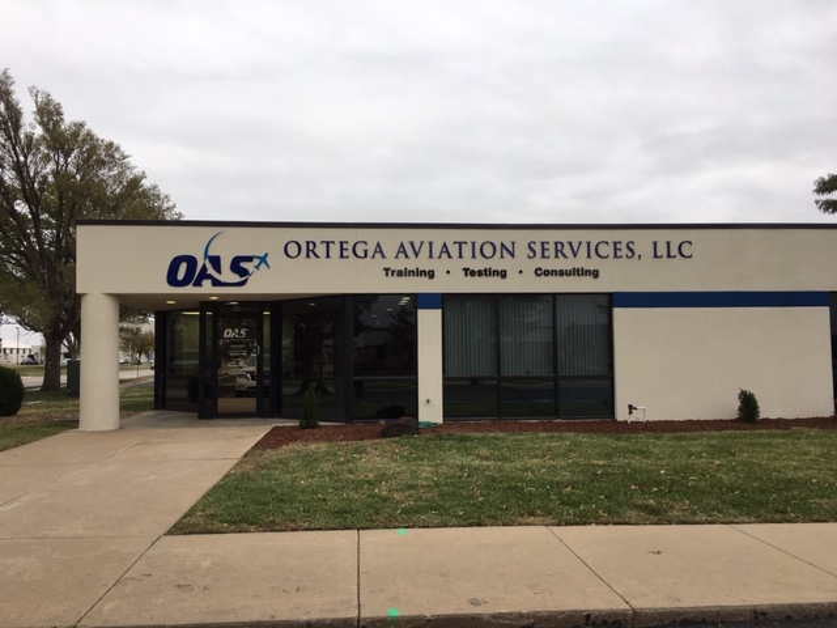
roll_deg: +0.1
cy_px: 314
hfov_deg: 61.7
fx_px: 701
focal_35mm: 29
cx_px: 418
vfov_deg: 48.2
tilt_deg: +4.1
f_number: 2.2
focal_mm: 4.15
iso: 25
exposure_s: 1/246
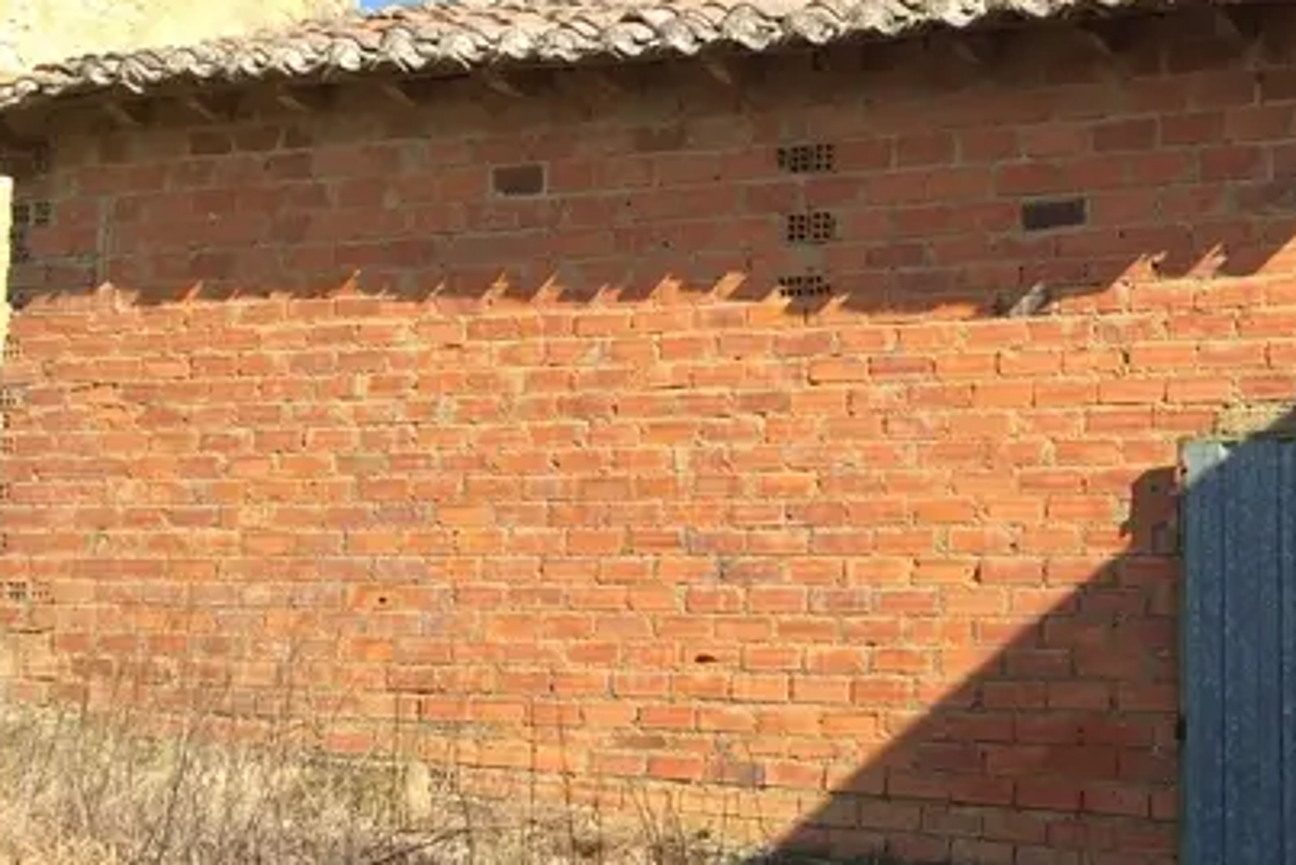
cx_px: 1164
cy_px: 426
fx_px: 2449
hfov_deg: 28.5
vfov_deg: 20.0
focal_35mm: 68
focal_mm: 3.3
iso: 32
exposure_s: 1/596
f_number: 2.4
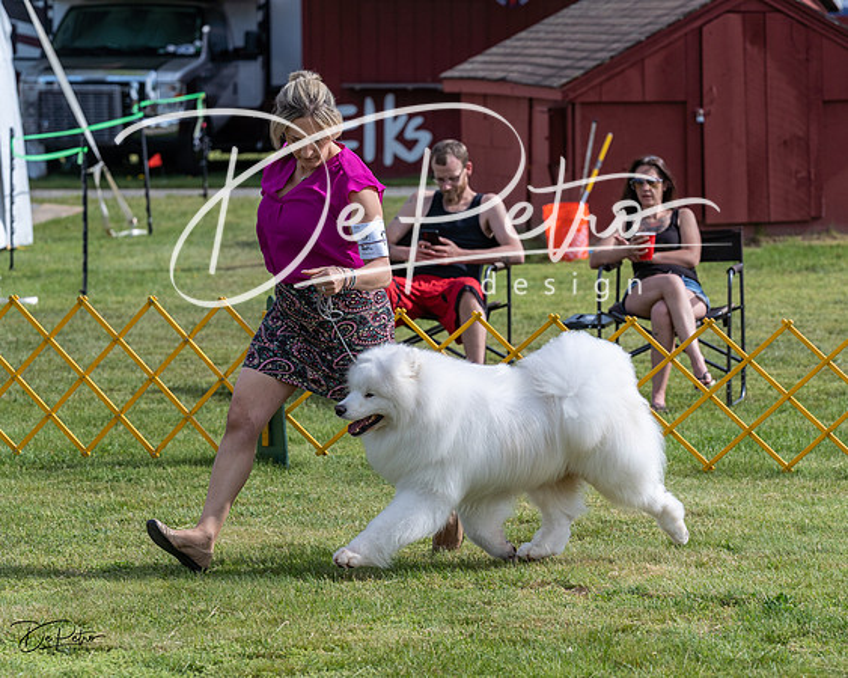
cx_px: 492
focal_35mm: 170
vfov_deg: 9.1
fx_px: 4275
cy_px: 295
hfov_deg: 11.3
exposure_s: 1/1250
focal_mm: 134
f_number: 5.6
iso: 250
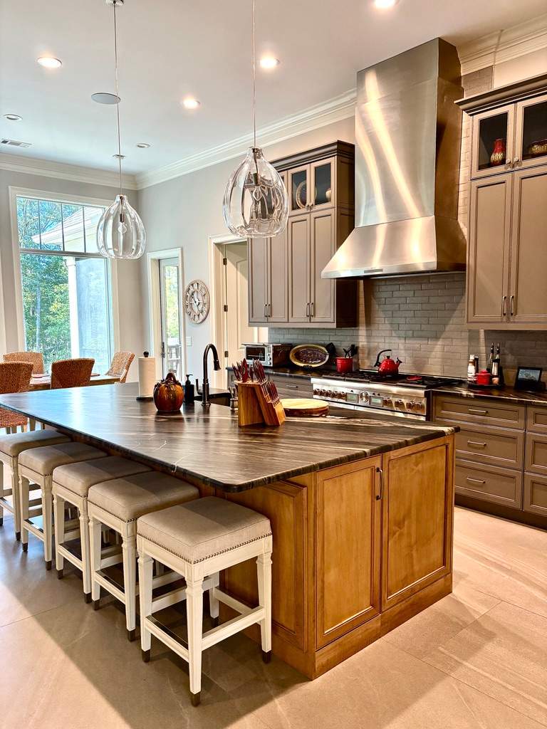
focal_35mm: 26
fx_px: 548
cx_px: 274
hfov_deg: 53.1
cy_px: 364
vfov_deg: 67.3
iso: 160
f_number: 1.6
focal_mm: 5.96
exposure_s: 1/60
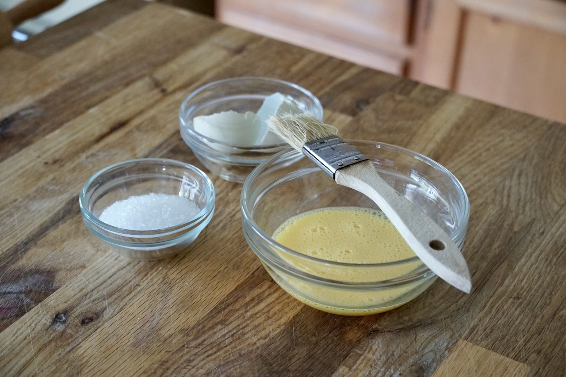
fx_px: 1014
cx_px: 283
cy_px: 188
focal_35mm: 64
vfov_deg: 21.1
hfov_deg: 31.2
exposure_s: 1/160
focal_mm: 43
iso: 4000
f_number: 5
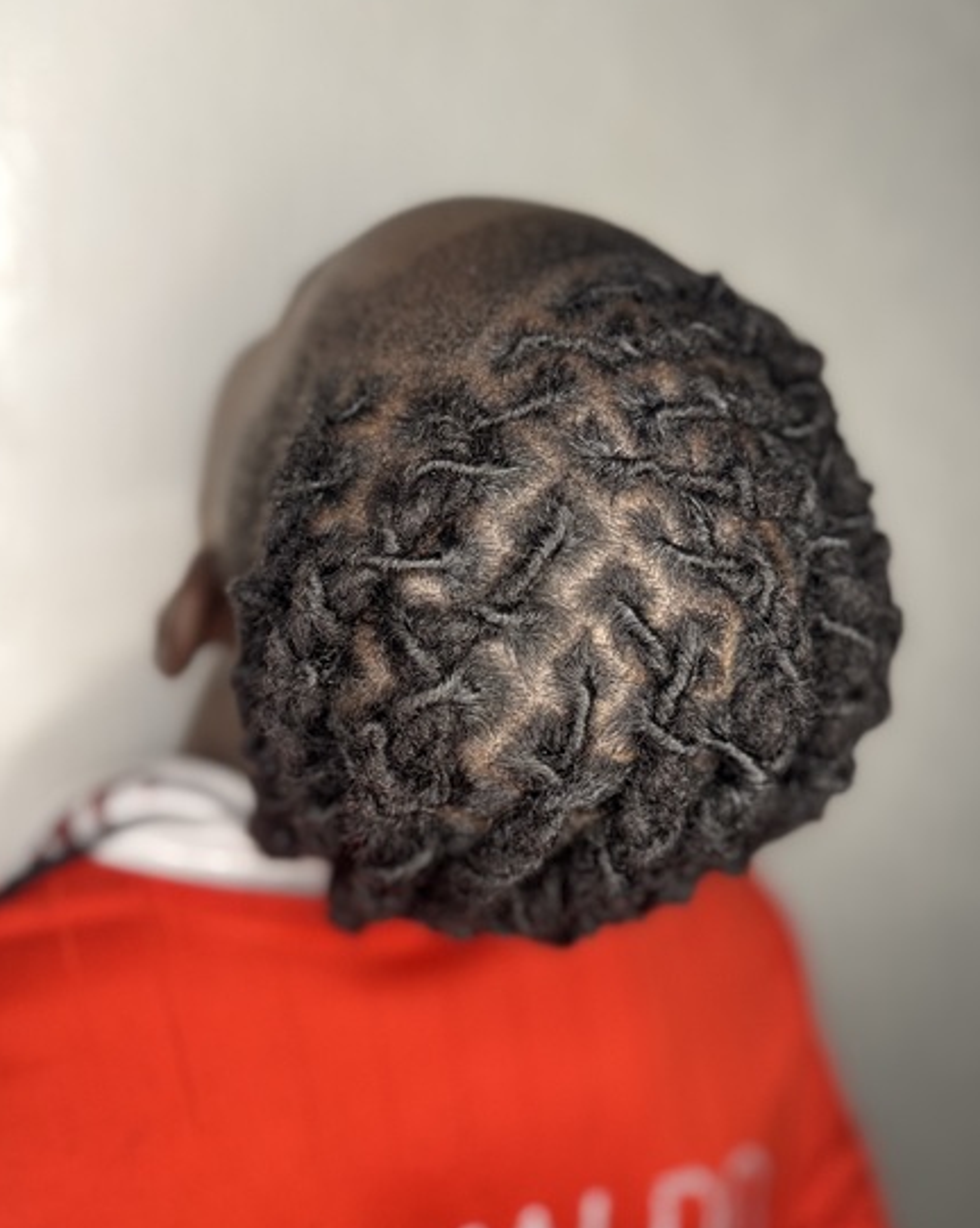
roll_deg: -4.6
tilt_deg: -10.4
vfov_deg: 66.0
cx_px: 504
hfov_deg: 54.9
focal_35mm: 26
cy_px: 583
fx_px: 944
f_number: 1.78
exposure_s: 1/50
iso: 125
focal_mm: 6.76
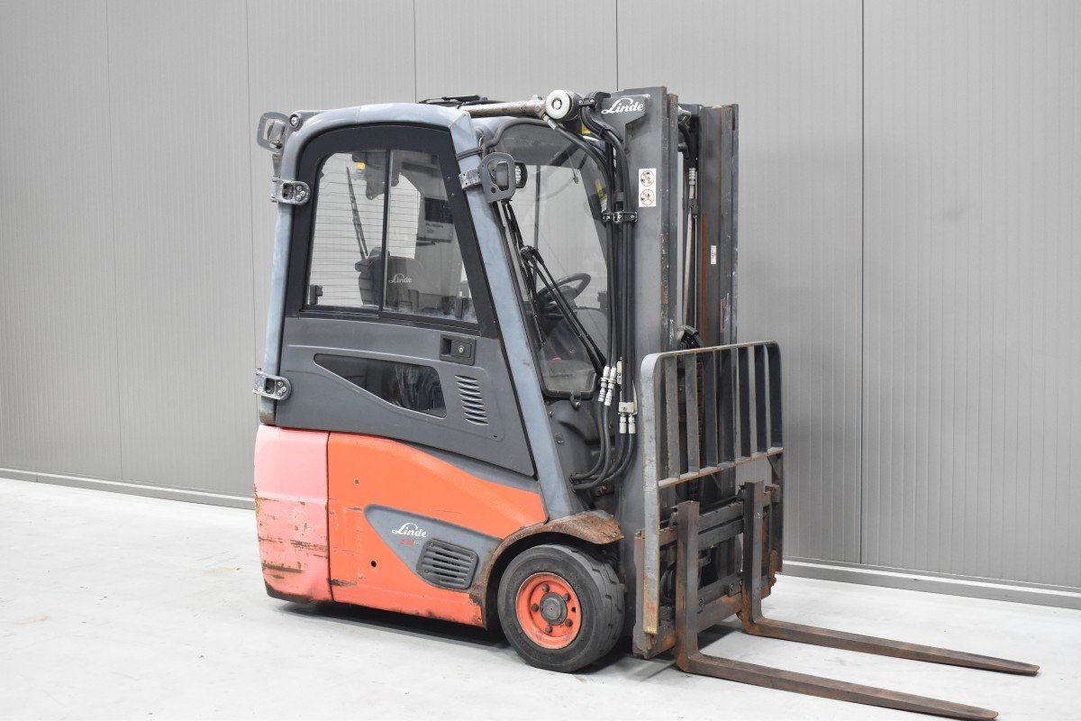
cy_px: 360
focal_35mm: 44
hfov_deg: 45.0
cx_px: 540
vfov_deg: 30.8
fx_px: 1306
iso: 2000
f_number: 5.6
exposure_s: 1/30
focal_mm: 29
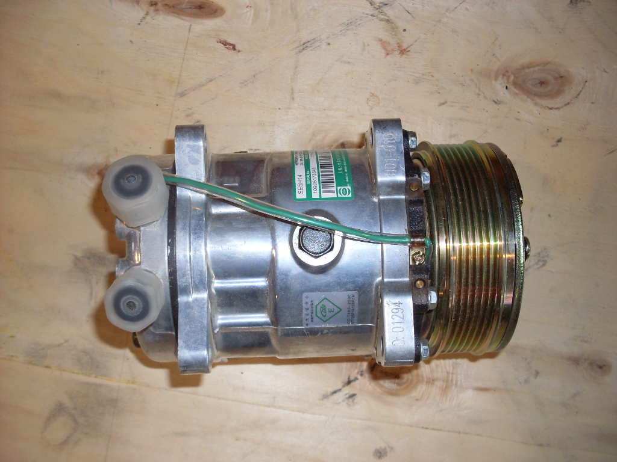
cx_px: 308
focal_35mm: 38
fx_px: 677
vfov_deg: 37.7
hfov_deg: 49.0
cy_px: 231
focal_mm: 6.3
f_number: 2.8
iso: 100
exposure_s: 1/45
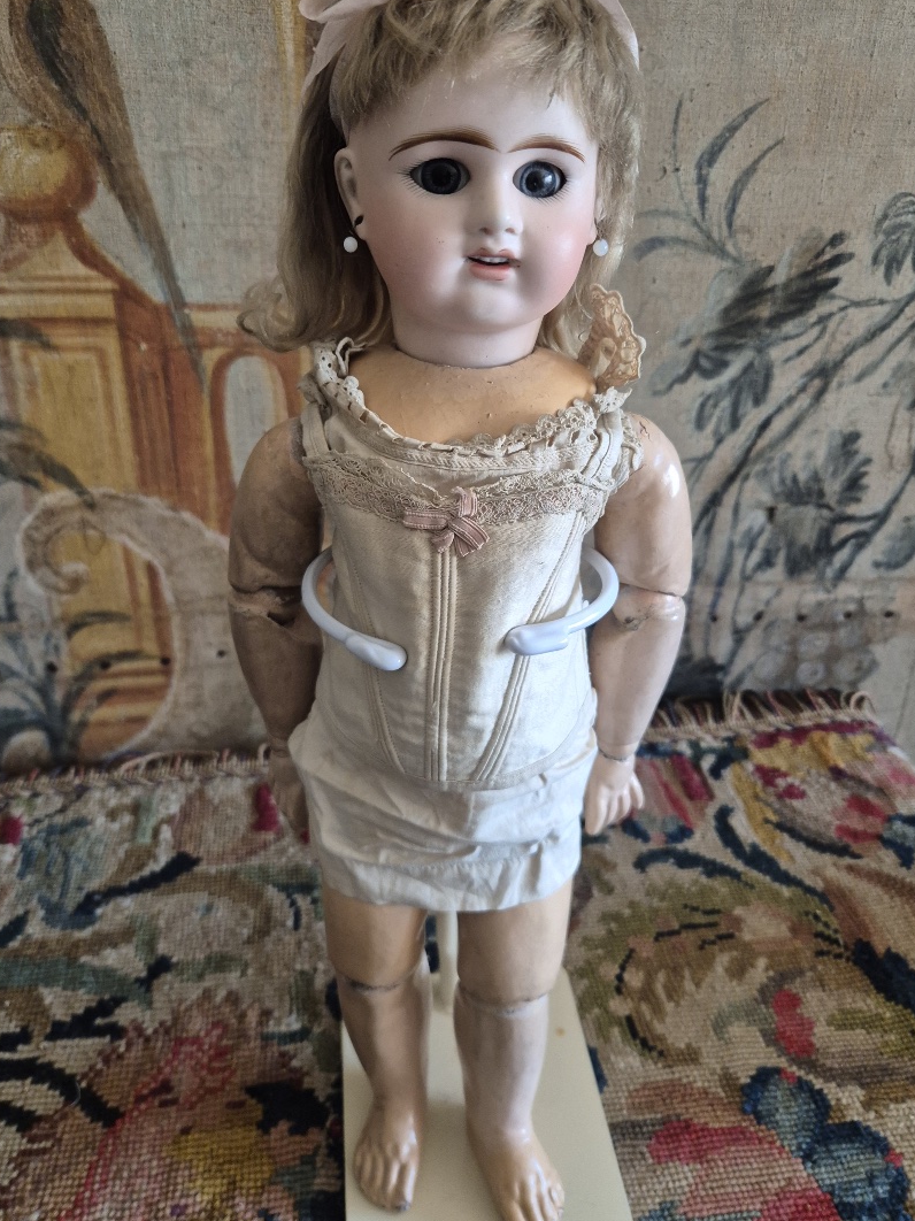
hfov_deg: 53.0
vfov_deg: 67.1
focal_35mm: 26
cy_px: 539
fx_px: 917
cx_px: 463
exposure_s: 1/100
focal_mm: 5.4
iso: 640
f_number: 1.8
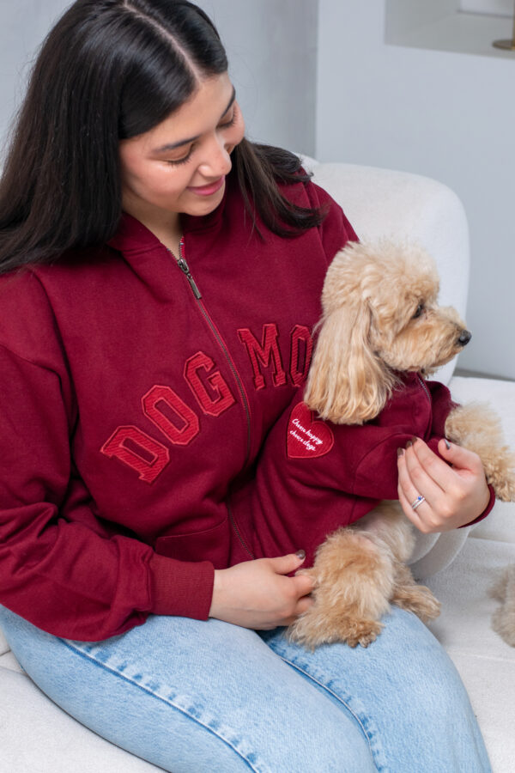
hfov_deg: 18.2
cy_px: 386
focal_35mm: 75
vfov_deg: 27.0
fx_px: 1609
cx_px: 258
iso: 200
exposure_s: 1/200
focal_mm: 50
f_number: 5
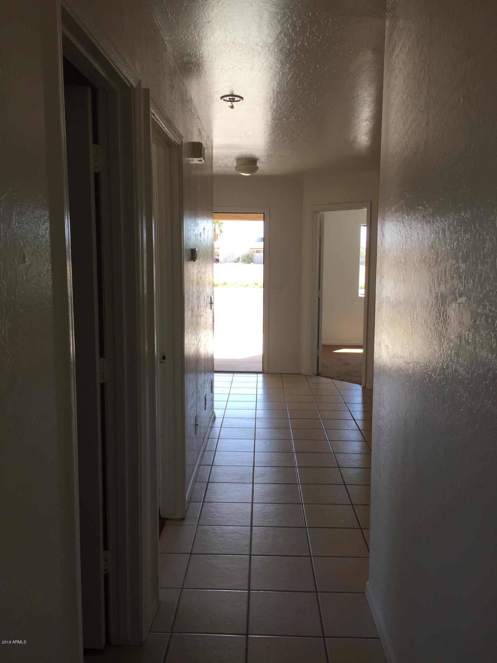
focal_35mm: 29
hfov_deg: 48.2
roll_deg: +1.3
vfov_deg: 61.7
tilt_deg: -8.7
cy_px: 332
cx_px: 248
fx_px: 555
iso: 32
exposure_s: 1/208
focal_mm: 4.15
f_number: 2.2
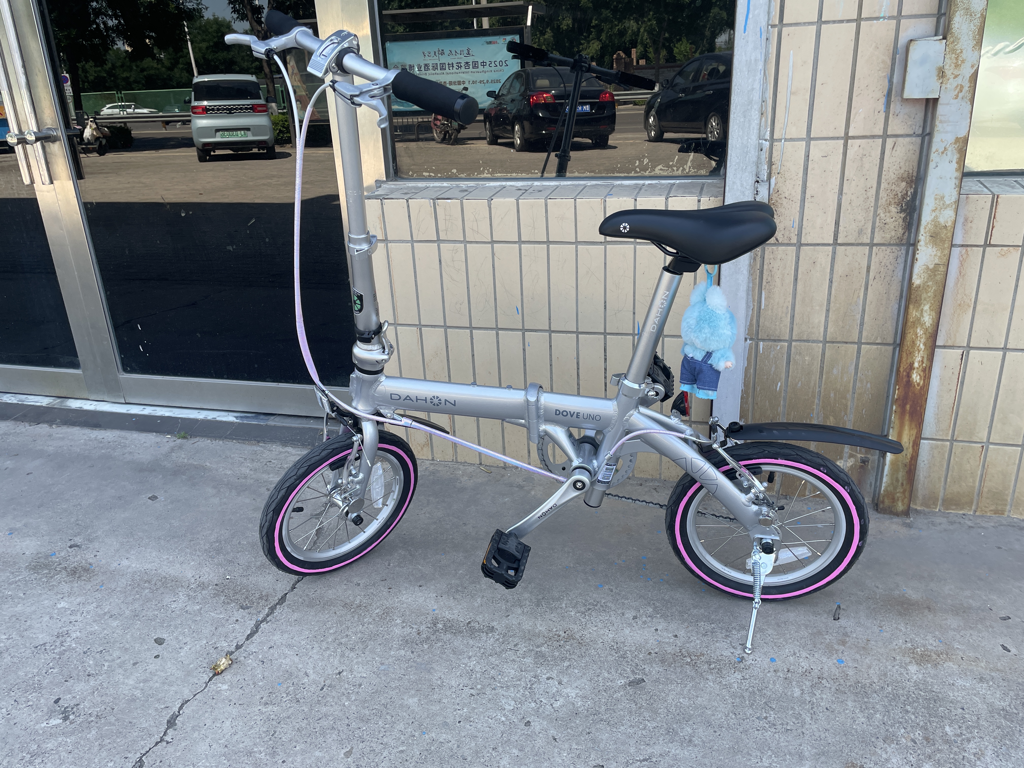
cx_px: 512
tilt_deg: -20.8
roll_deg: +3.9
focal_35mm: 26
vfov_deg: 53.1
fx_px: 769
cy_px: 384
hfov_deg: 67.3
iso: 32
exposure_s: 1/412
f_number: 1.6
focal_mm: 4.2
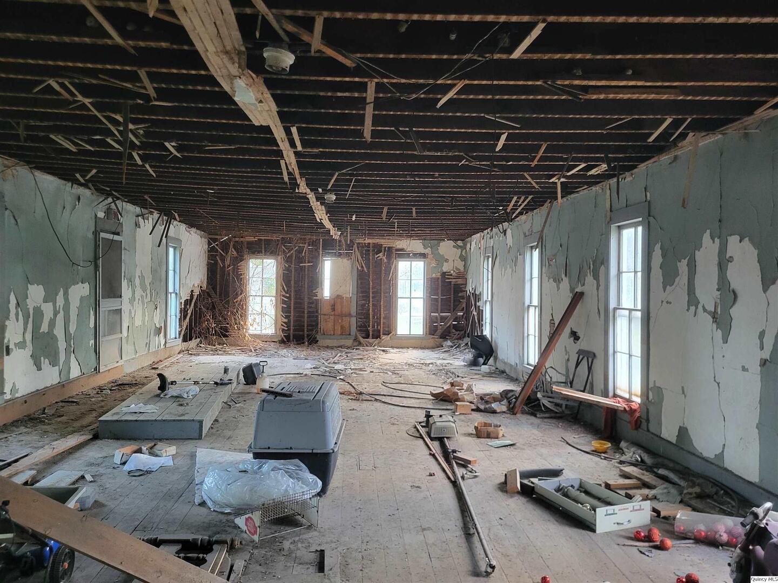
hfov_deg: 67.3
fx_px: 584
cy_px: 292
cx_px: 389
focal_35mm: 26
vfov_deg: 53.1
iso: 400
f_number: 1.8
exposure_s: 1/40
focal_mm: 5.4
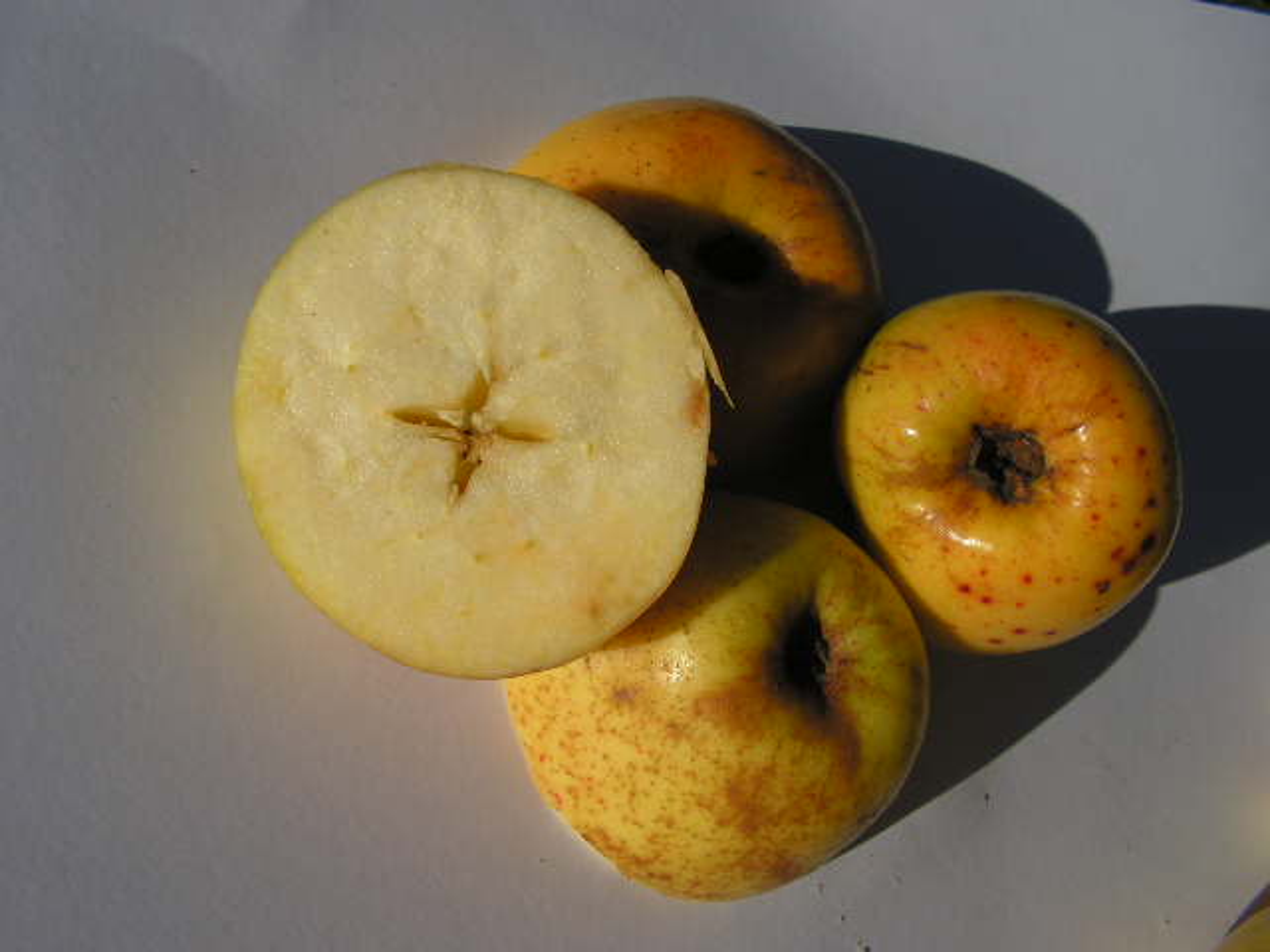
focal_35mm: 36
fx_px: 1321
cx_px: 635
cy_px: 476
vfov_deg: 39.7
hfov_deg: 51.4
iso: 64
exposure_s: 1/1600
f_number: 4.8
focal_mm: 6
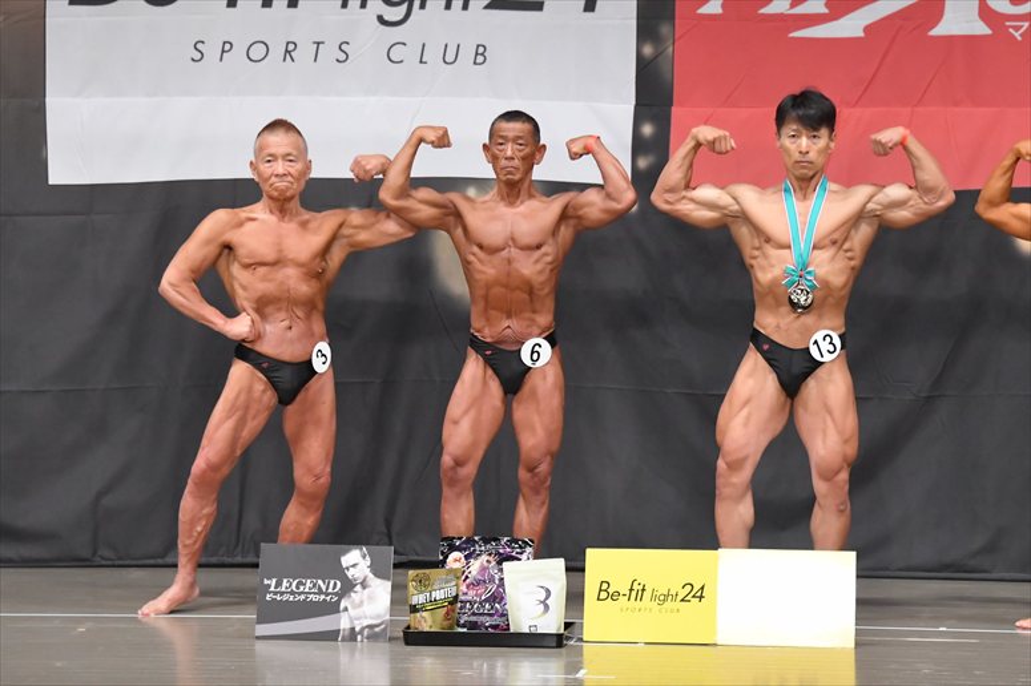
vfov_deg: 6.8
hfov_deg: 10.2
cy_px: 343
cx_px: 516
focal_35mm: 202
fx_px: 5782
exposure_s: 1/400
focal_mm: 135
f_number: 5.6
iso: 6400
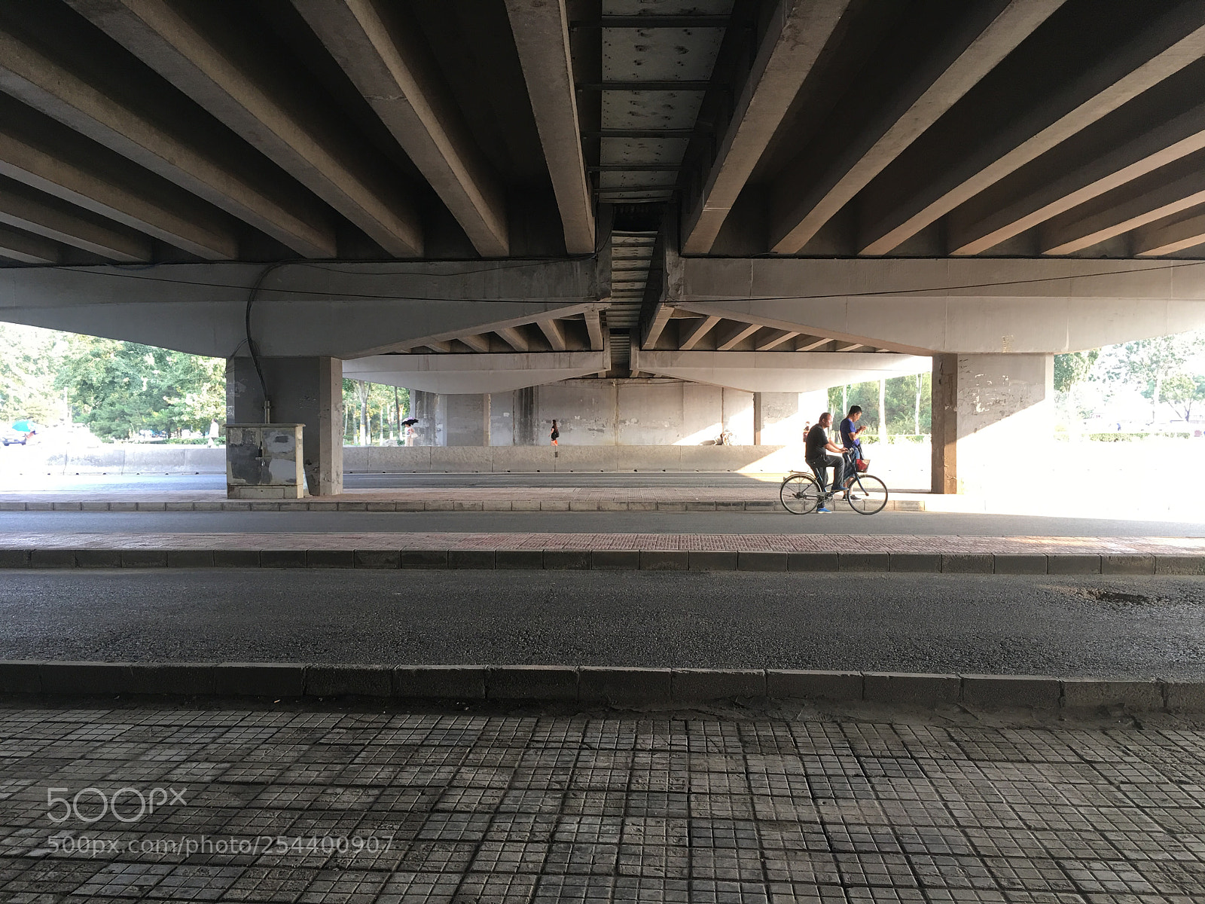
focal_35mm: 29
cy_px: 452
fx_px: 1010
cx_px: 602
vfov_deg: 48.2
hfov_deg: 61.7
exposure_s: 1/33
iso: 25
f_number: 2.2
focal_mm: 4.15
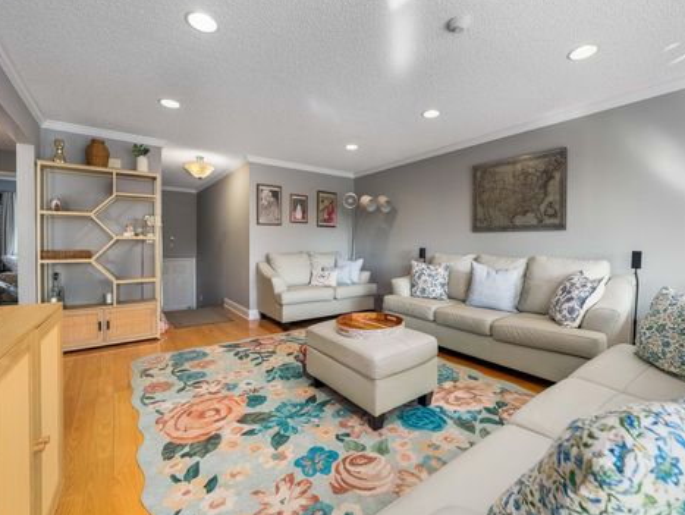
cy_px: 257
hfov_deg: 98.1
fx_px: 297
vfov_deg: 81.8
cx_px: 358
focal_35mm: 15
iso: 800
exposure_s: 1/30
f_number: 3.5
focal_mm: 7
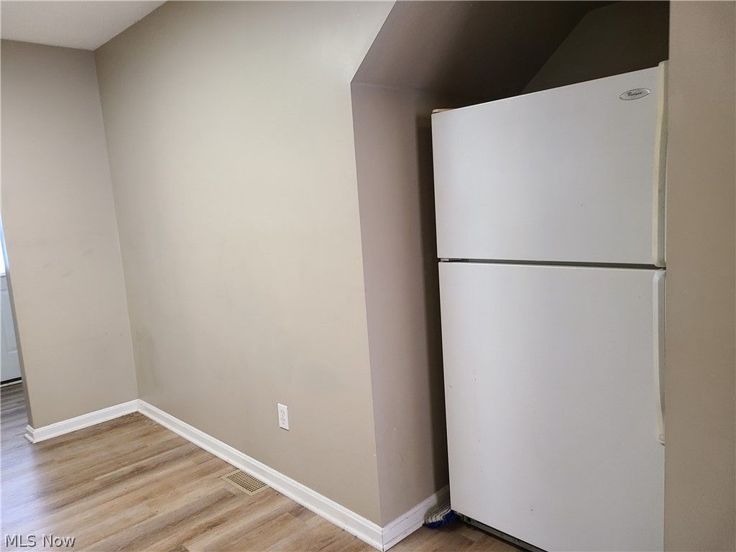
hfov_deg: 67.3
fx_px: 553
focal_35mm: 26
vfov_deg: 53.1
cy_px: 276
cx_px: 368
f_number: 1.8
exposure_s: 1/40
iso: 200
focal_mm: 5.4
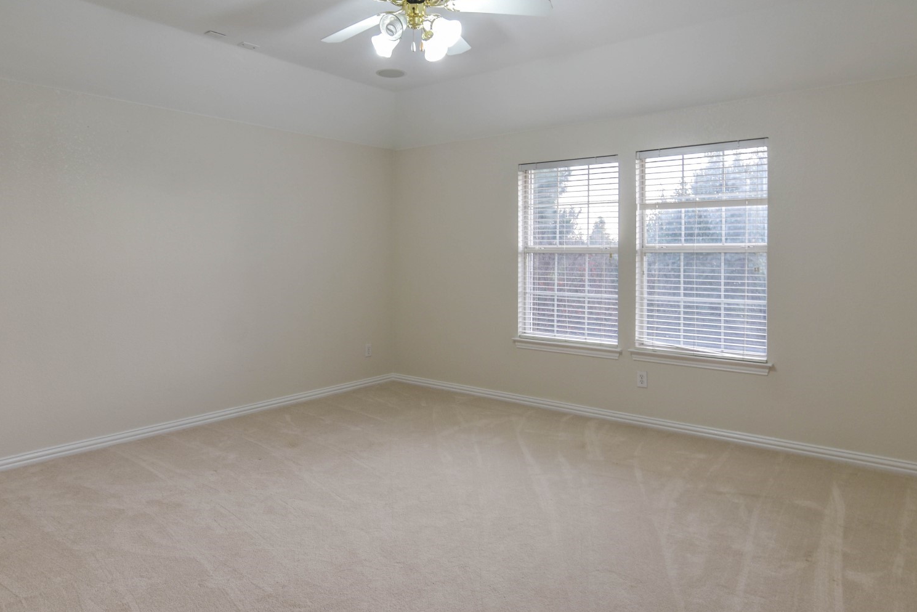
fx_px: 578
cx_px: 441
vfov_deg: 55.4
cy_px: 249
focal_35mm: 23
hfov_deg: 76.8
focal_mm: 11
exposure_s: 1/20
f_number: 6.3
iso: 200
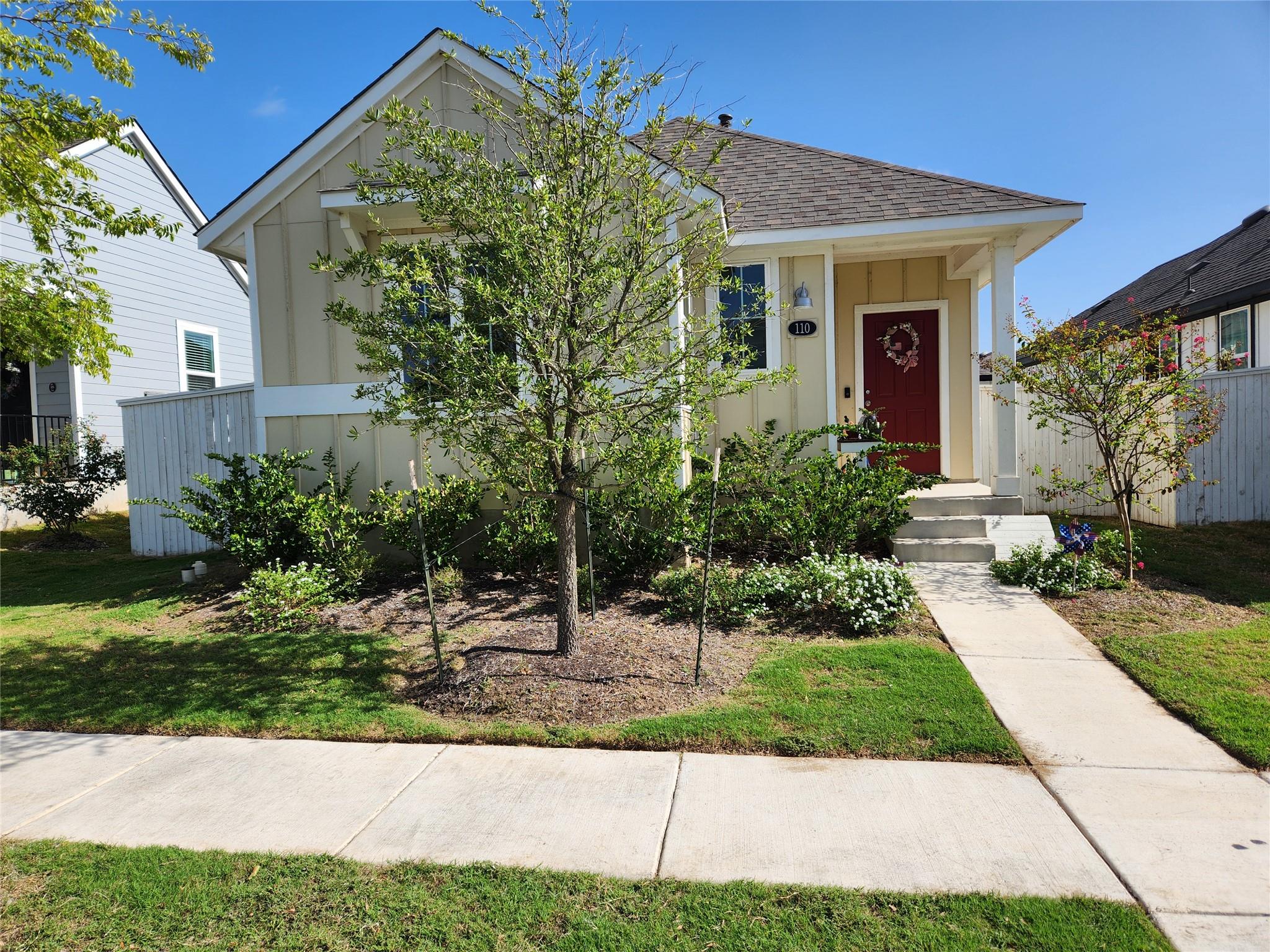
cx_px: 635
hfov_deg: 73.9
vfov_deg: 58.9
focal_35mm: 23
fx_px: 844
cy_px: 476
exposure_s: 1/1445
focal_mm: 5.4
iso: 20
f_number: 1.8
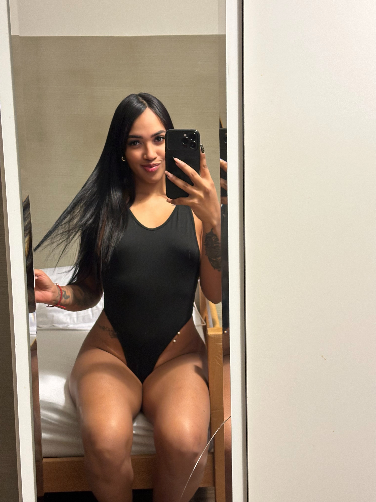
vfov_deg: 39.7
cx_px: 188
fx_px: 695
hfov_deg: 30.3
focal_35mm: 48
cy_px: 251
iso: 250
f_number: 1.78
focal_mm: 6.86
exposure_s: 1/33
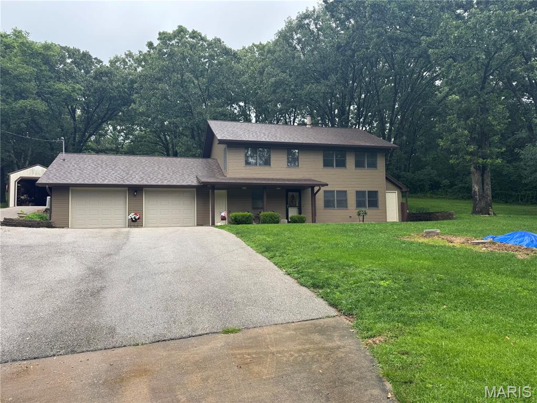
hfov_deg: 71.6
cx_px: 268
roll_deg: +1.7
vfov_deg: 56.8
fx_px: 372
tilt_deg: +2.4
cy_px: 202
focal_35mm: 24
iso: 80
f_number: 1.78
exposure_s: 1/402
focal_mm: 6.76
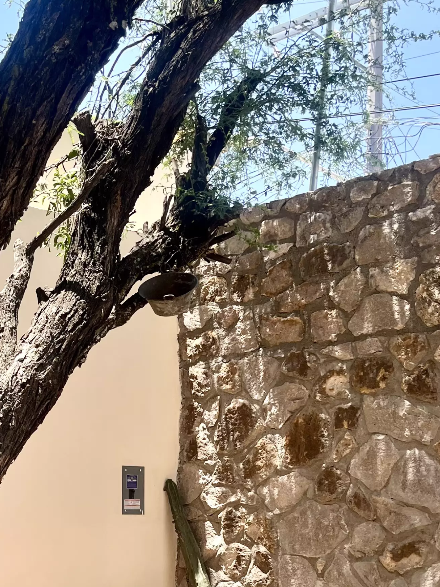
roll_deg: +0.2
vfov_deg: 32.9
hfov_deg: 25.9
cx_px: 142
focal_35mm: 56
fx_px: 949
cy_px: 510
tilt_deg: +0.2
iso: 50
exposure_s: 1/1325
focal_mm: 5.1
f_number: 1.6
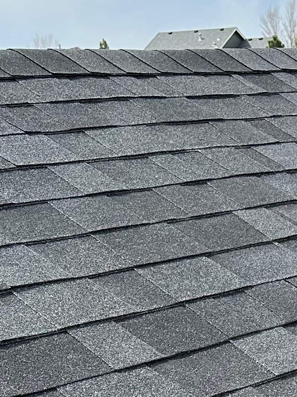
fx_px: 1202
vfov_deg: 16.6
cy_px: 639
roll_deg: +2.6
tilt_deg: -22.5
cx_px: 357
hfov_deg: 13.7
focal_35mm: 105
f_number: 1.78
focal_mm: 6.86
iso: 80
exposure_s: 1/2410
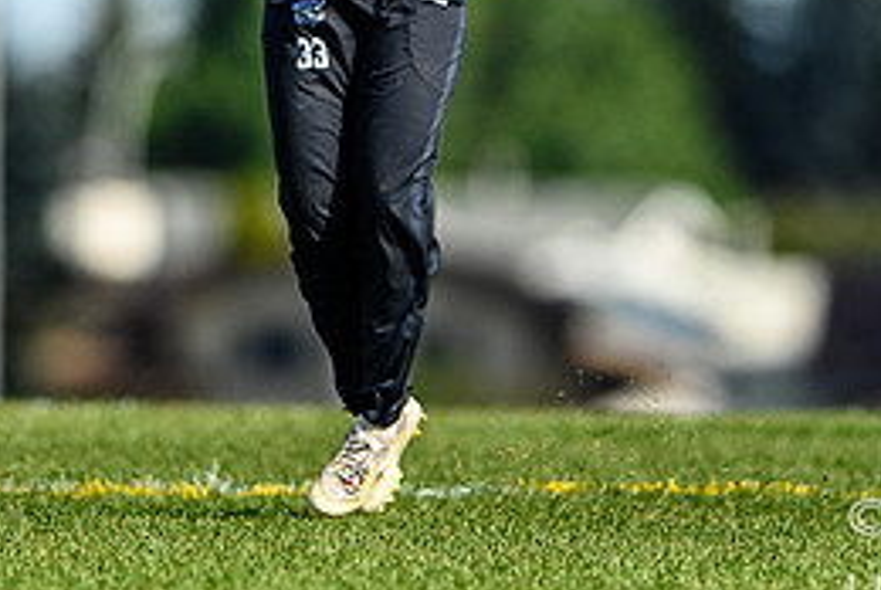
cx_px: 360
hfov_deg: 1.1
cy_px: -103
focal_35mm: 1872
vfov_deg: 0.7
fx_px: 45863
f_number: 3.2
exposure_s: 1/2000
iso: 100
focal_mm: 400
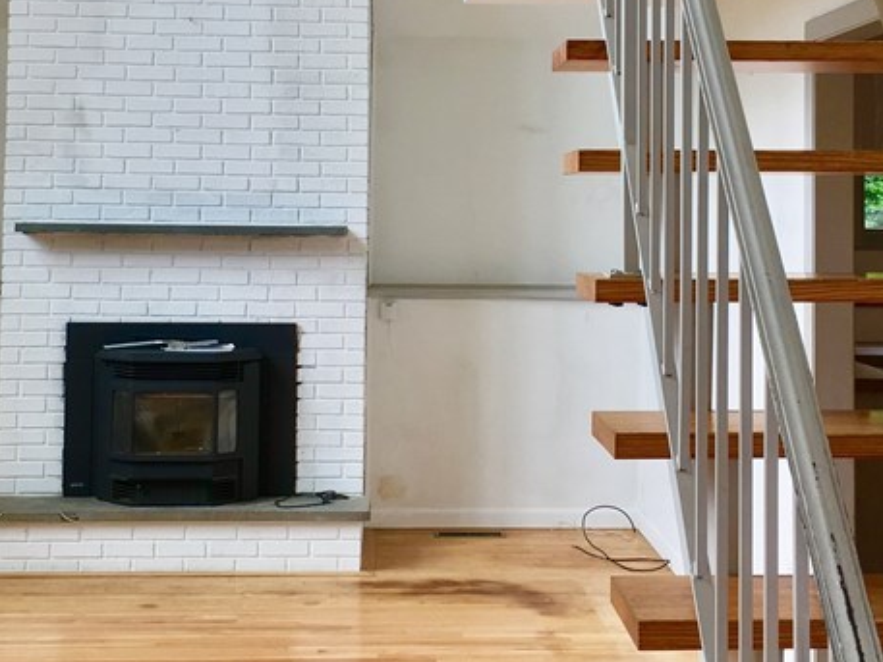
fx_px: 1658
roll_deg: -0.8
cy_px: 127
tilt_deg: +2.9
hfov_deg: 29.8
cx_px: 460
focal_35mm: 65
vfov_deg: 22.3
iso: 32
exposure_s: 1/60
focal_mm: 4.15
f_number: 2.2
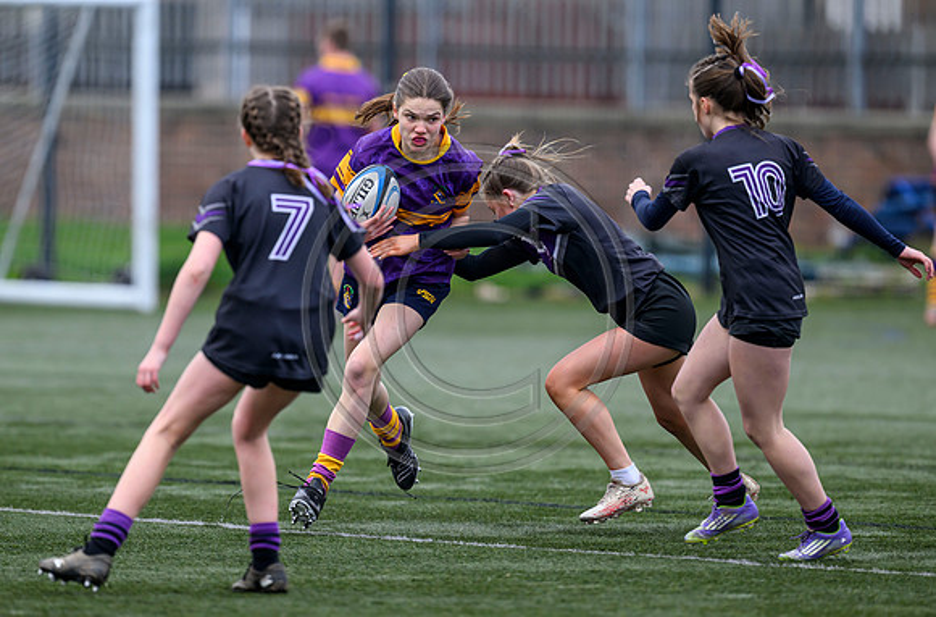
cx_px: 433
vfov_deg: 2.9
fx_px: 12390
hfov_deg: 4.3
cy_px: 275
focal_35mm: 478
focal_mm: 400
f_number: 3.5
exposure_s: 1/2000
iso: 640
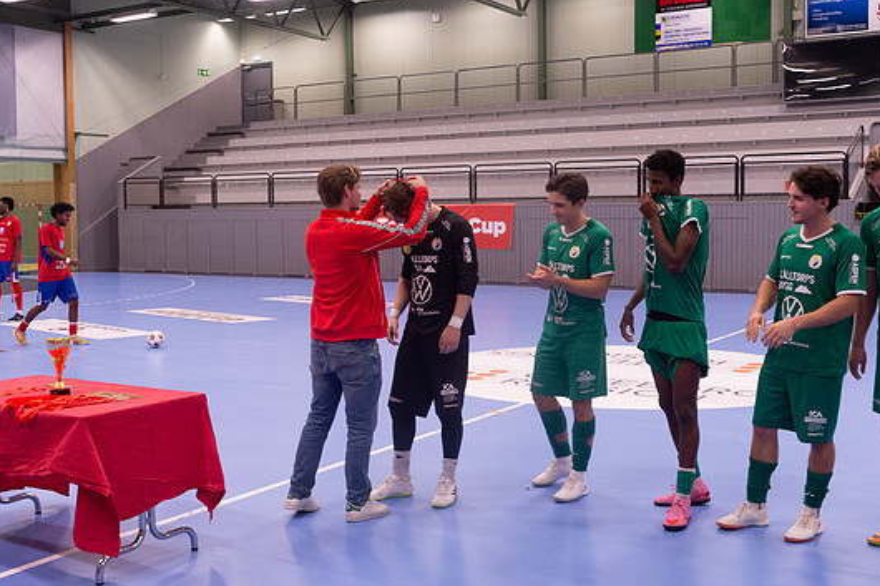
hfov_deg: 46.4
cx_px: 413
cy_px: 274
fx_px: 1026
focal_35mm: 42
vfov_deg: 31.9
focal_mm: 38
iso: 4000
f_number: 5
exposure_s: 1/250
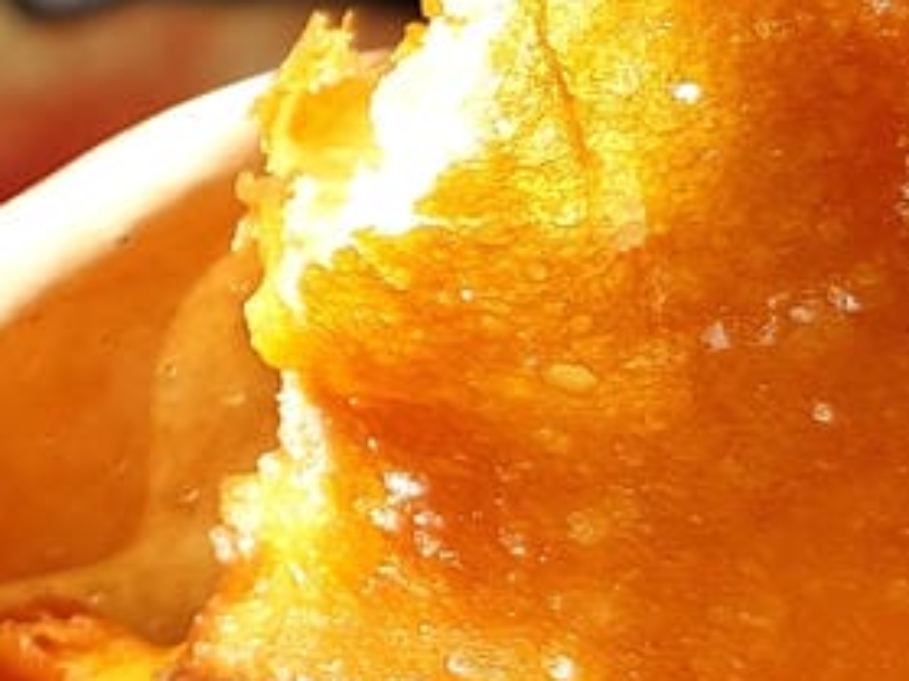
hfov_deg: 16.5
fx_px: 2940
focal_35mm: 112
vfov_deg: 13.2
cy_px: 205
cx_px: -293
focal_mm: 4.3
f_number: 1.7
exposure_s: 1/331
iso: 40
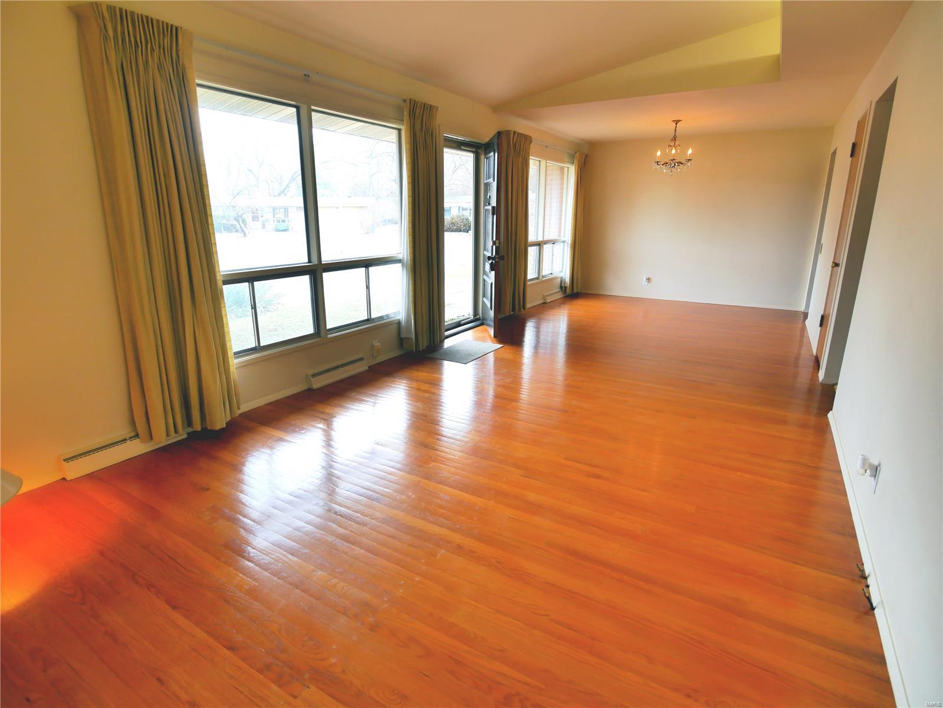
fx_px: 545
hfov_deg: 81.7
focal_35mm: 20
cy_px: 354
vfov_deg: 66.0
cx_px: 472
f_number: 7.1
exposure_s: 1/250
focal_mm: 10
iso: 800
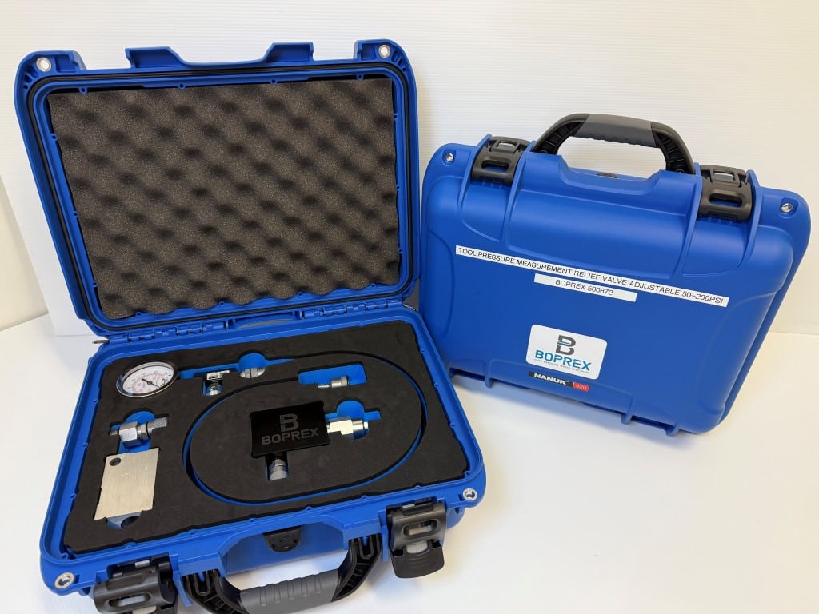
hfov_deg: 71.6
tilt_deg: -36.3
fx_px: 568
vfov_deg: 56.8
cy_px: 307
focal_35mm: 24
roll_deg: -1.3
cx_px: 410
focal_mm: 6.76
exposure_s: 1/60
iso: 125
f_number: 1.78
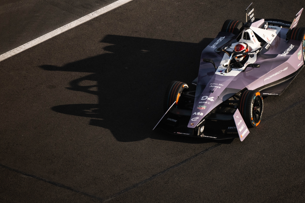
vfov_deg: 5.8
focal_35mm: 236
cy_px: 102
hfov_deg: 8.7
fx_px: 1999
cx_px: 173
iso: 800
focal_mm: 185
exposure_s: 1/10000
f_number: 2.8
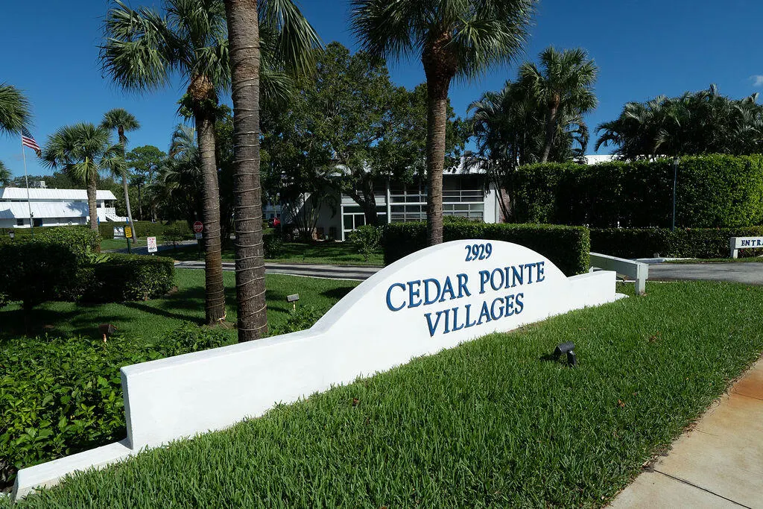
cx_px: 380
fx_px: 428
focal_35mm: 20
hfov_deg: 83.4
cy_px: 257
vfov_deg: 61.5
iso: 640
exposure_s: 1/5000
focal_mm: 12
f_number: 5.6
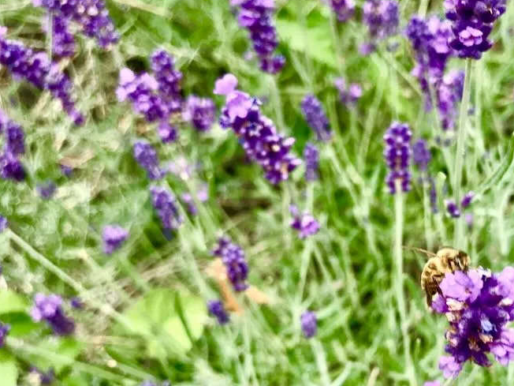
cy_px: 291
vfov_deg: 32.2
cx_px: 377
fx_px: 653
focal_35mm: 44
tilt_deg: -57.9
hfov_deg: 41.8
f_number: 1.8
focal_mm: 3.99
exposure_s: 1/100
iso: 40
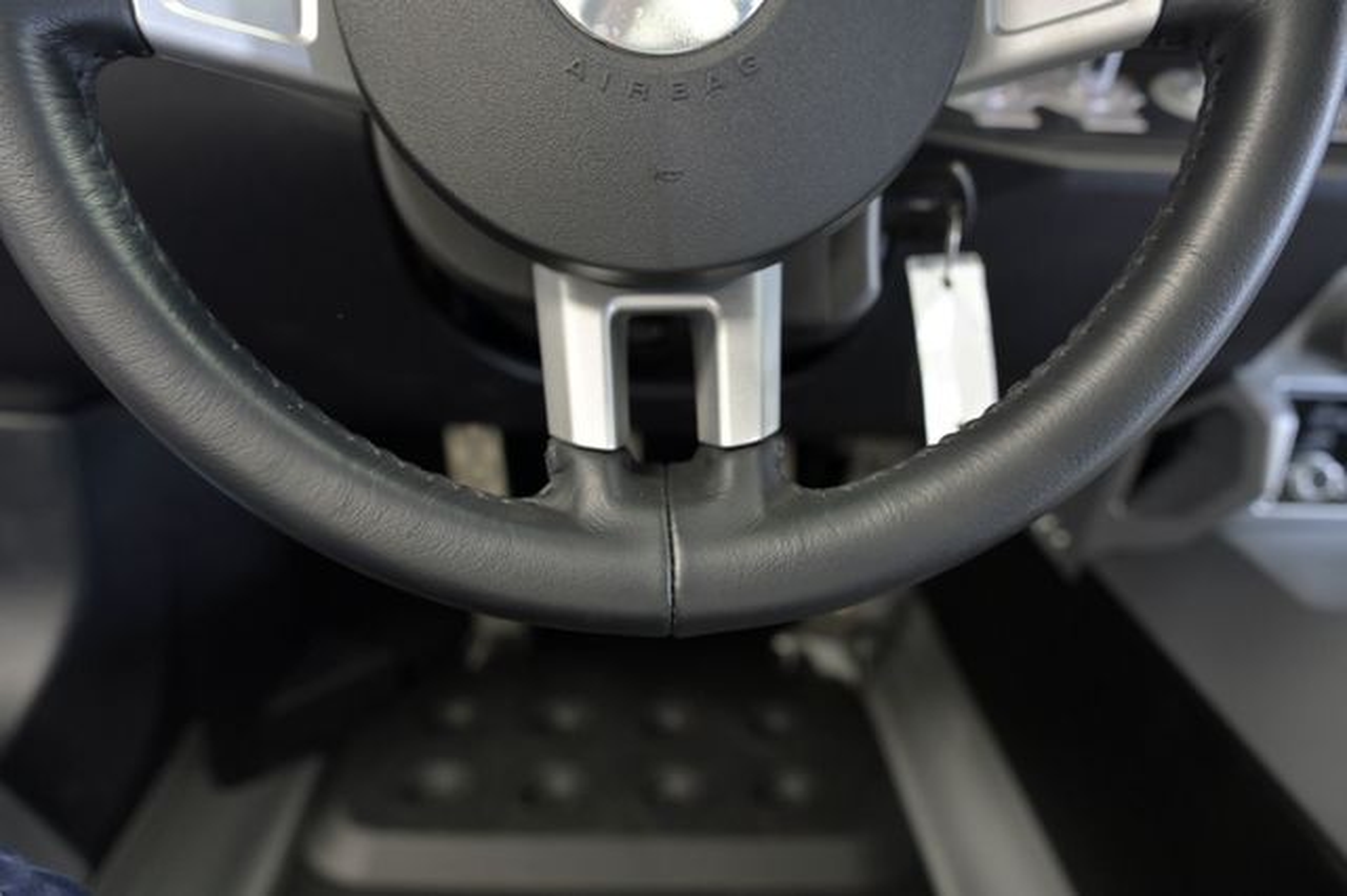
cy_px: 448
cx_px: 674
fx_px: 1084
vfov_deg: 44.9
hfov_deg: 63.7
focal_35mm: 29
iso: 1250
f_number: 4.5
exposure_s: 1/50
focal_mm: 29
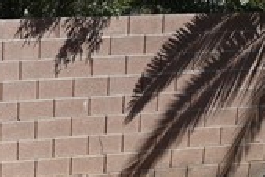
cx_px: -295
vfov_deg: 15.0
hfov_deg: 16.2
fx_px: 663
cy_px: 164
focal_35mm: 90
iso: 100
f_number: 5.6
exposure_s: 1/125
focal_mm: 14
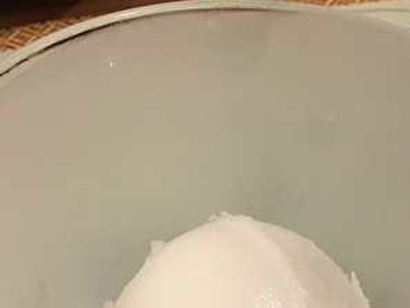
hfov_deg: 25.0
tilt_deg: -46.5
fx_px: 924
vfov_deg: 18.2
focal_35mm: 78
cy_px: 337
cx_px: 243
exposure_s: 1/17
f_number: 2.2
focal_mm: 4.15
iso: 100
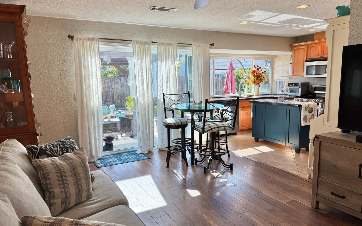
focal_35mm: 26
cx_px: 185
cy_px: 117
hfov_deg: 70.4
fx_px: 256
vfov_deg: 47.6
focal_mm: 6.76
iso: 100
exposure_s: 1/524
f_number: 1.78
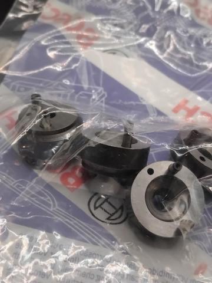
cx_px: 106
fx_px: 196
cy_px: 142
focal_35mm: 24
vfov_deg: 71.6
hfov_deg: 56.8
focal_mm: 4.1
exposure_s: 1/100
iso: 125
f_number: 1.7
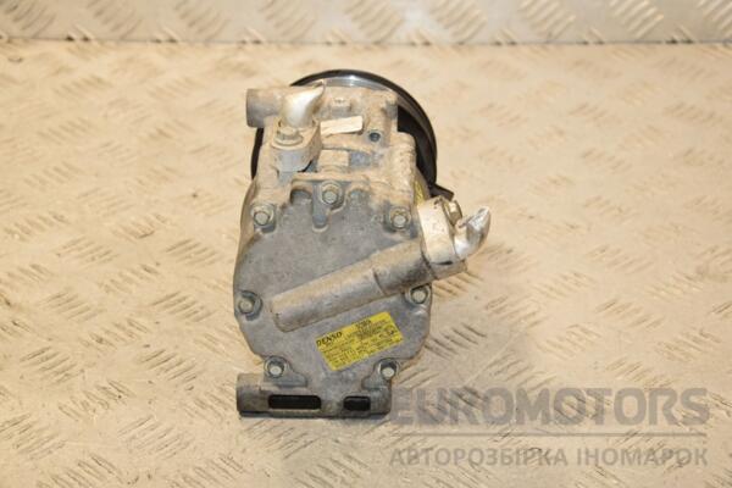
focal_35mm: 99
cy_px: 244
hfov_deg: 20.6
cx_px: 366
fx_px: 2013
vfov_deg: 13.8
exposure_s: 1/200
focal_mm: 66
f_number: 7.1
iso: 800
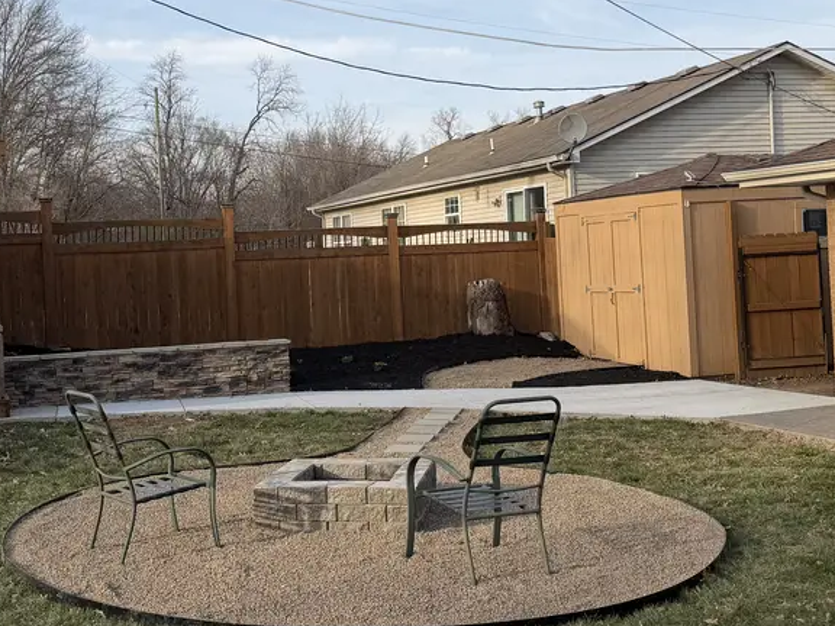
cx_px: 291
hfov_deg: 37.8
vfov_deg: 29.0
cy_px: 252
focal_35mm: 50
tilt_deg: +1.8
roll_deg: +2.7
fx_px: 1206
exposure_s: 1/2525
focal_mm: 6.76
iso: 80
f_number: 1.78
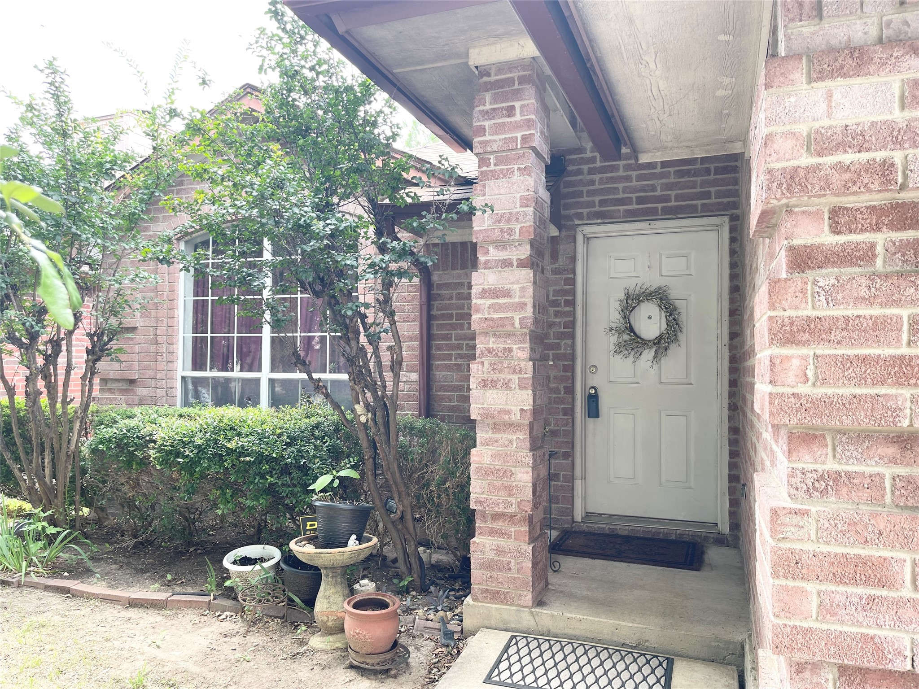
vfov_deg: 54.9
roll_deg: -0.6
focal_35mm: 25
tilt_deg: +1.1
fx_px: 664
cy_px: 344
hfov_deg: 69.4
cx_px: 460
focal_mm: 5.1
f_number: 1.6
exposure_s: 1/129
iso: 32
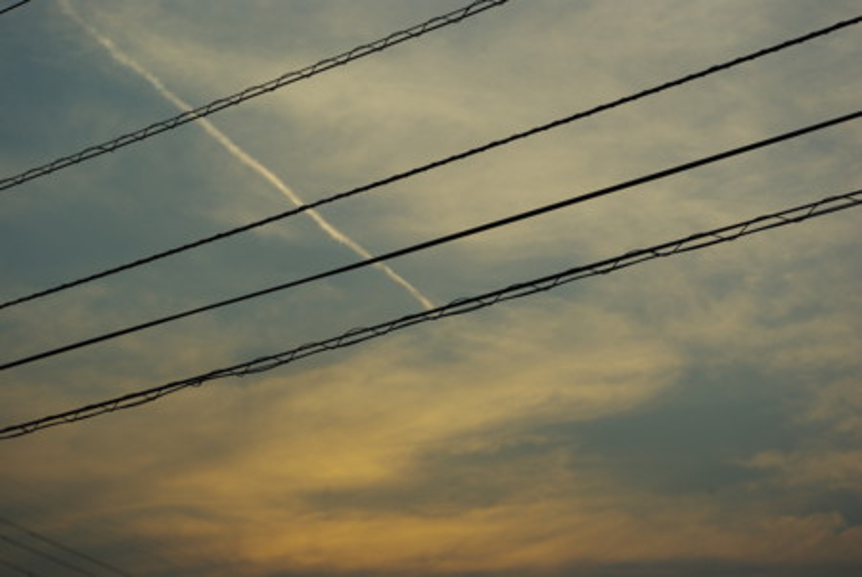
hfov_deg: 24.7
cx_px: 431
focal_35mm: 82
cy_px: 288
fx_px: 1965
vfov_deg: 16.7
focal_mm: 55
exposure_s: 1/350
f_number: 9.5
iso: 100
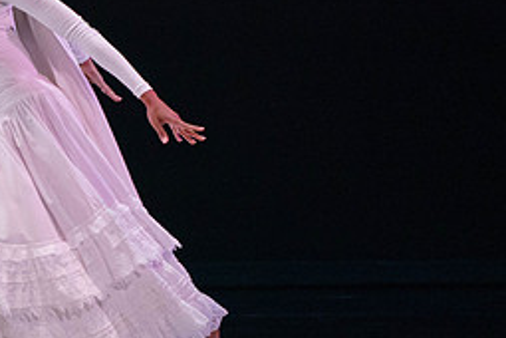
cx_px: 70
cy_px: 86
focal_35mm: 1038
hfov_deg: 2.0
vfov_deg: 1.3
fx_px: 14589
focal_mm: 400
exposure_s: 1/400
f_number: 6.3
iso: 5000
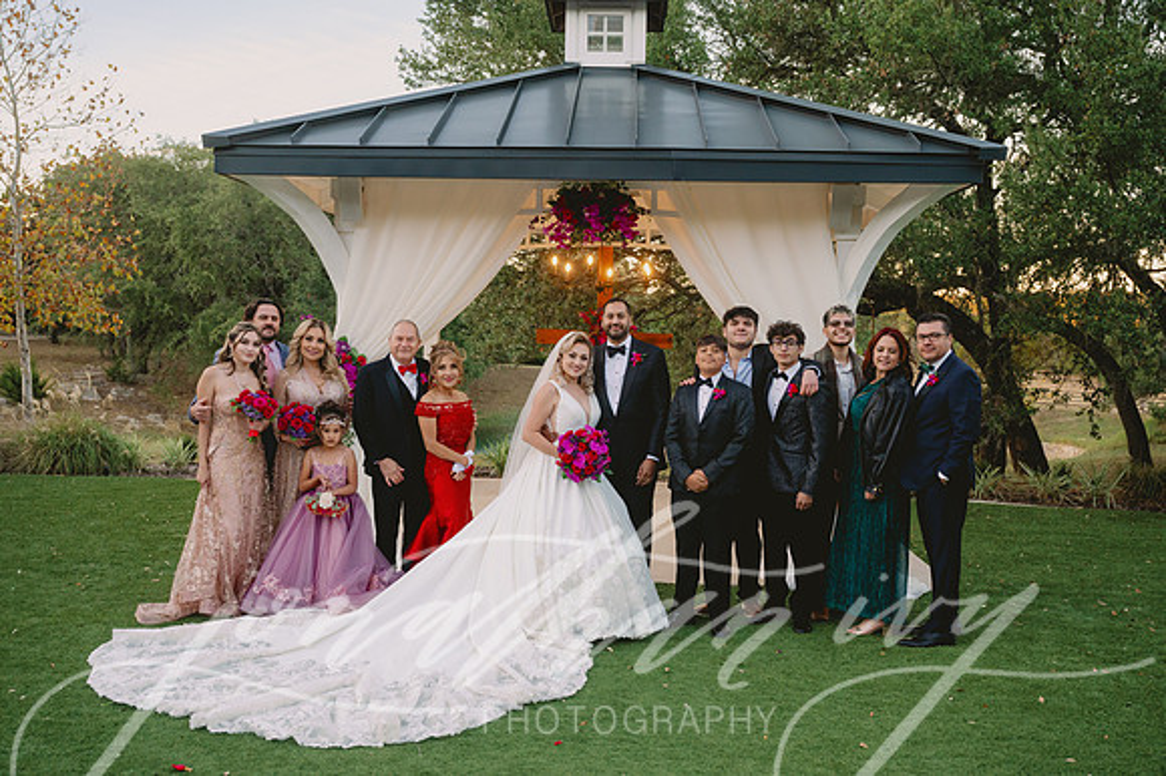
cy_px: 388
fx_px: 1133
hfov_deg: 54.5
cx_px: 583
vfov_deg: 37.8
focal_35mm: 35
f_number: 4.5
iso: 1250
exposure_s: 1/400
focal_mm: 35
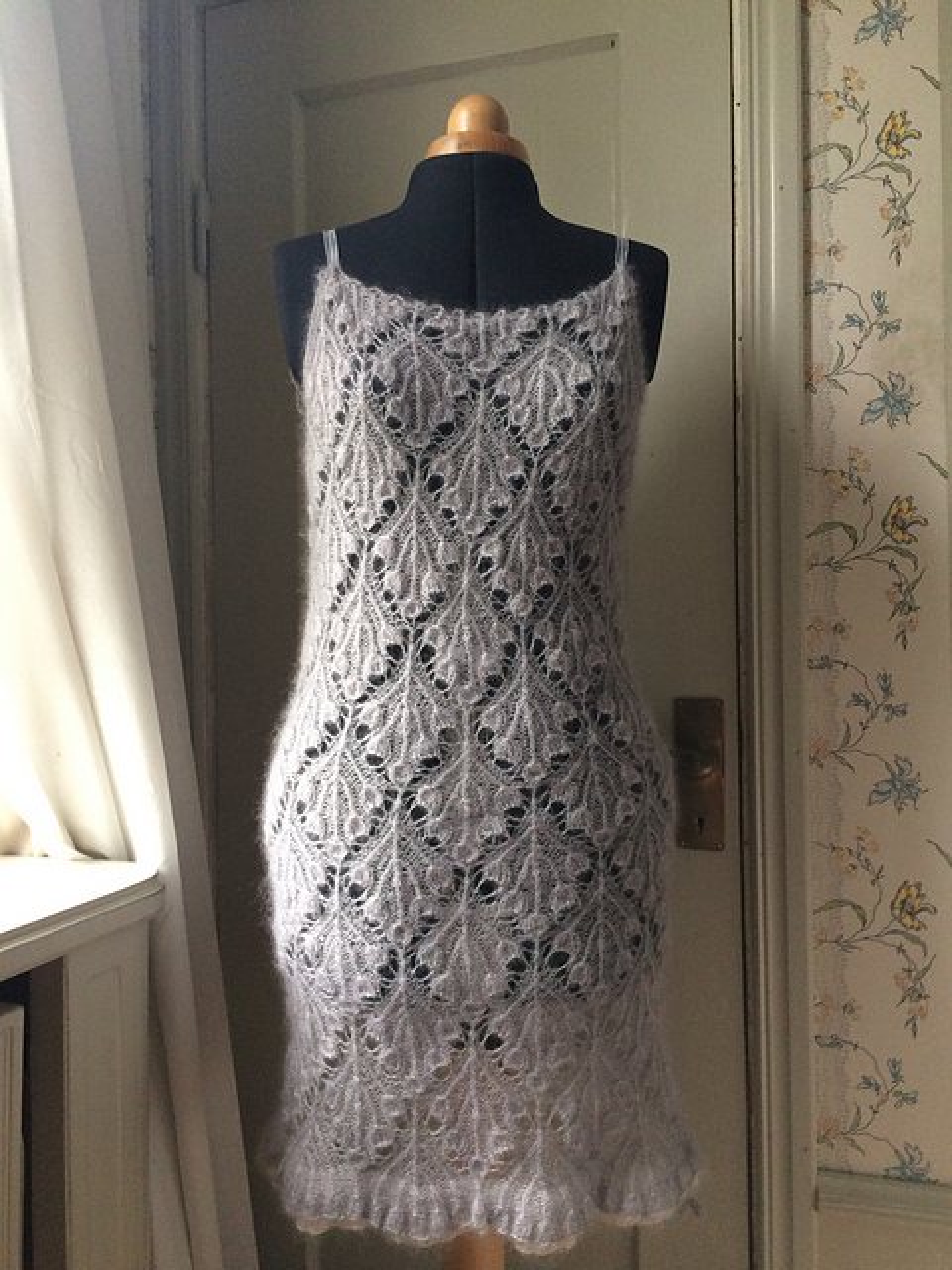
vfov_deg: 61.7
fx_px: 1063
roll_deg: +2.6
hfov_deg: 48.2
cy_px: 635
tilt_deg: -1.6
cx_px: 476
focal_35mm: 29
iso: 160
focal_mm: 4.15
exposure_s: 1/33
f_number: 2.2
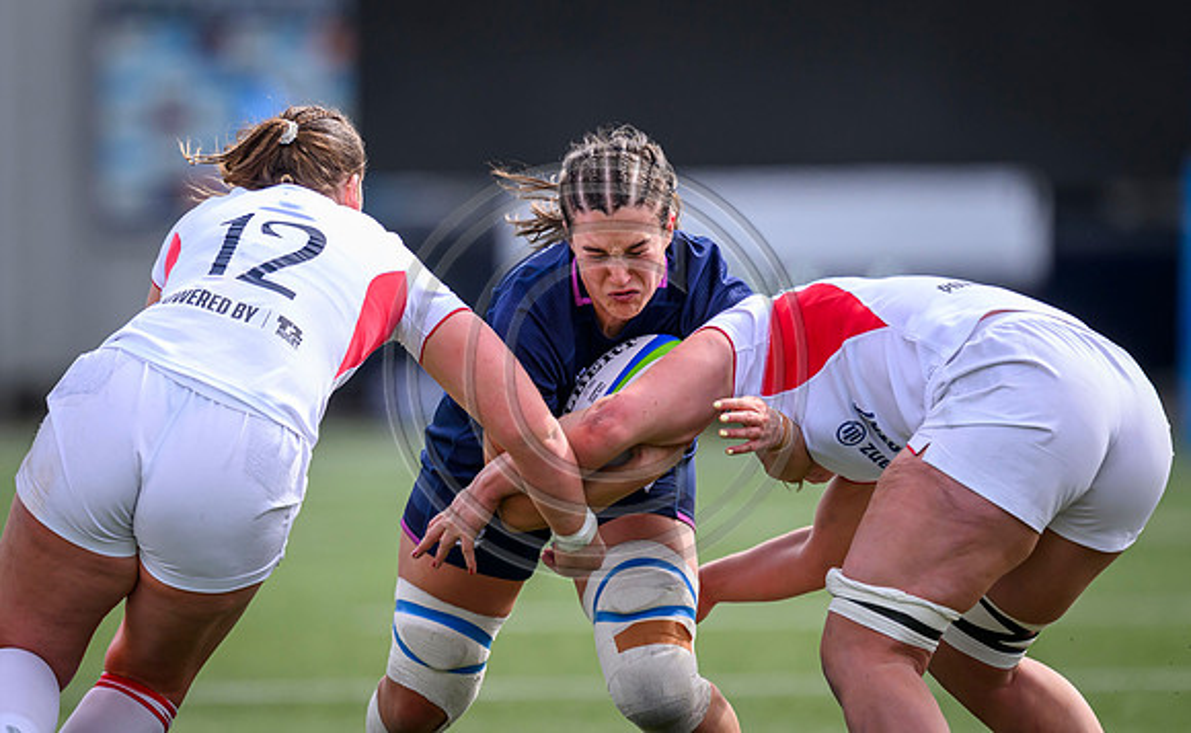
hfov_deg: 2.2
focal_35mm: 963
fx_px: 31136
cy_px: 310
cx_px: 436
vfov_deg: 1.3
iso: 500
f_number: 4
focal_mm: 560
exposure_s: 1/2000
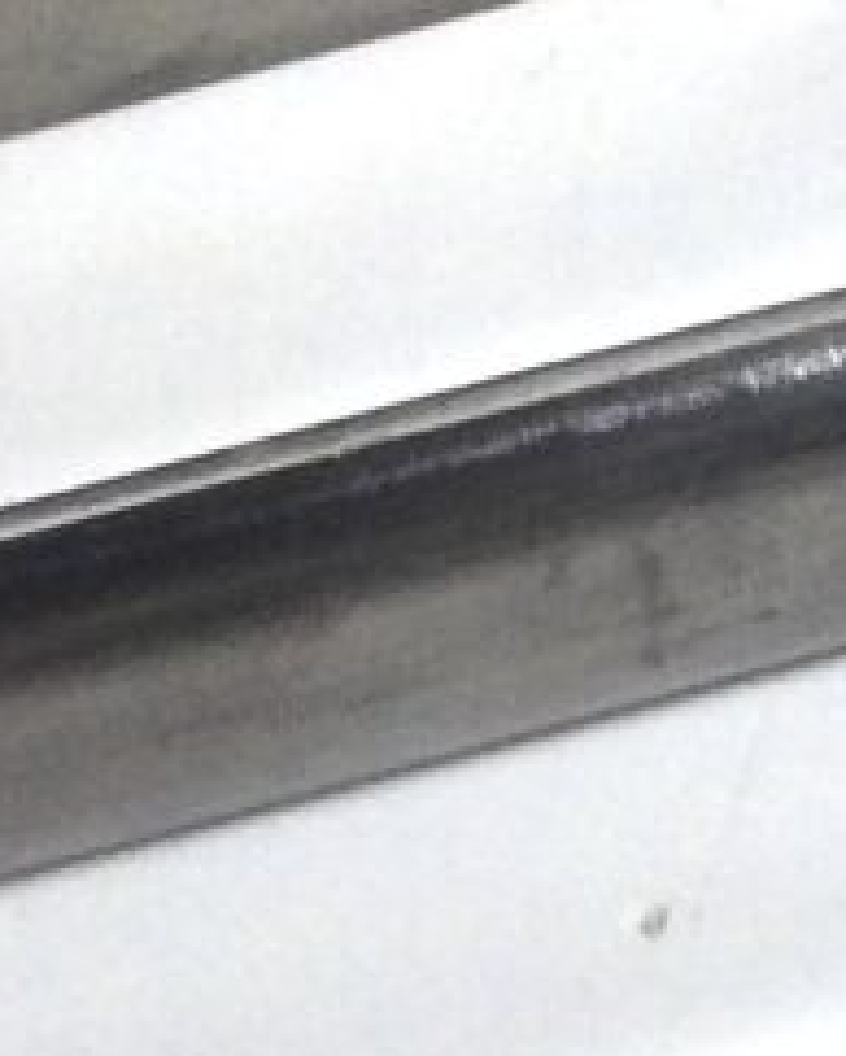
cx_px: 1143
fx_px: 7502
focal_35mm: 240
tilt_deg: -57.1
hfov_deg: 6.4
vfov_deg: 8.0
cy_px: 1082
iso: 40
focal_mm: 3.3
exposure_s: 1/100
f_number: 2.4
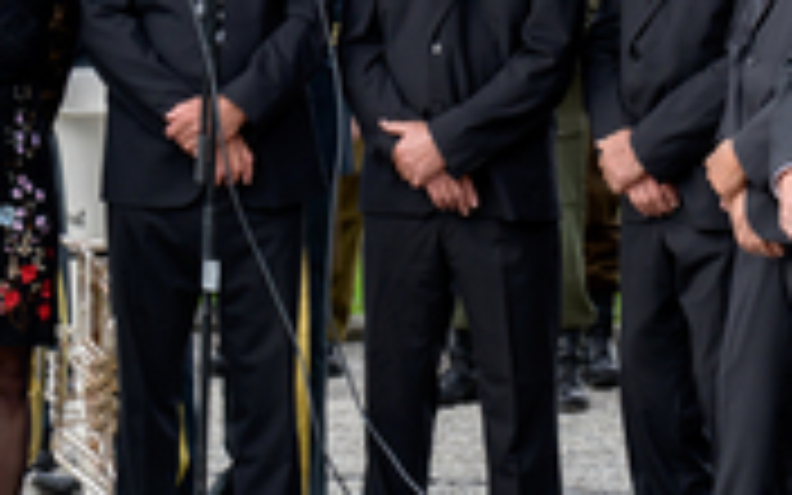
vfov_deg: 4.4
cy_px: 178
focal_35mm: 300
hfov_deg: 6.9
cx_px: 950
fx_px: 6475
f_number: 7.1
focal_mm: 115
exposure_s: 1/400
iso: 250
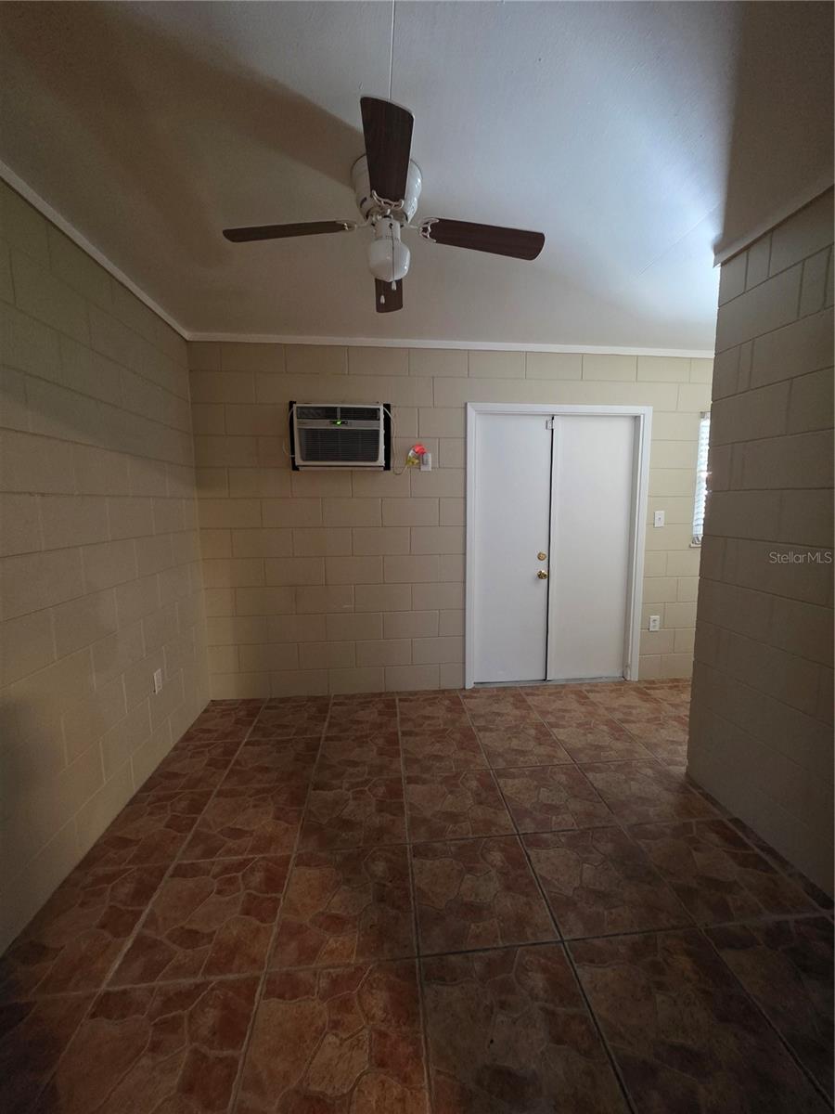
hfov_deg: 89.9
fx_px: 418
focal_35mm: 13
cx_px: 418
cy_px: 557
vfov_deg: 106.2
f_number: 1.9
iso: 1000
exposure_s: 1/60
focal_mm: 2.2
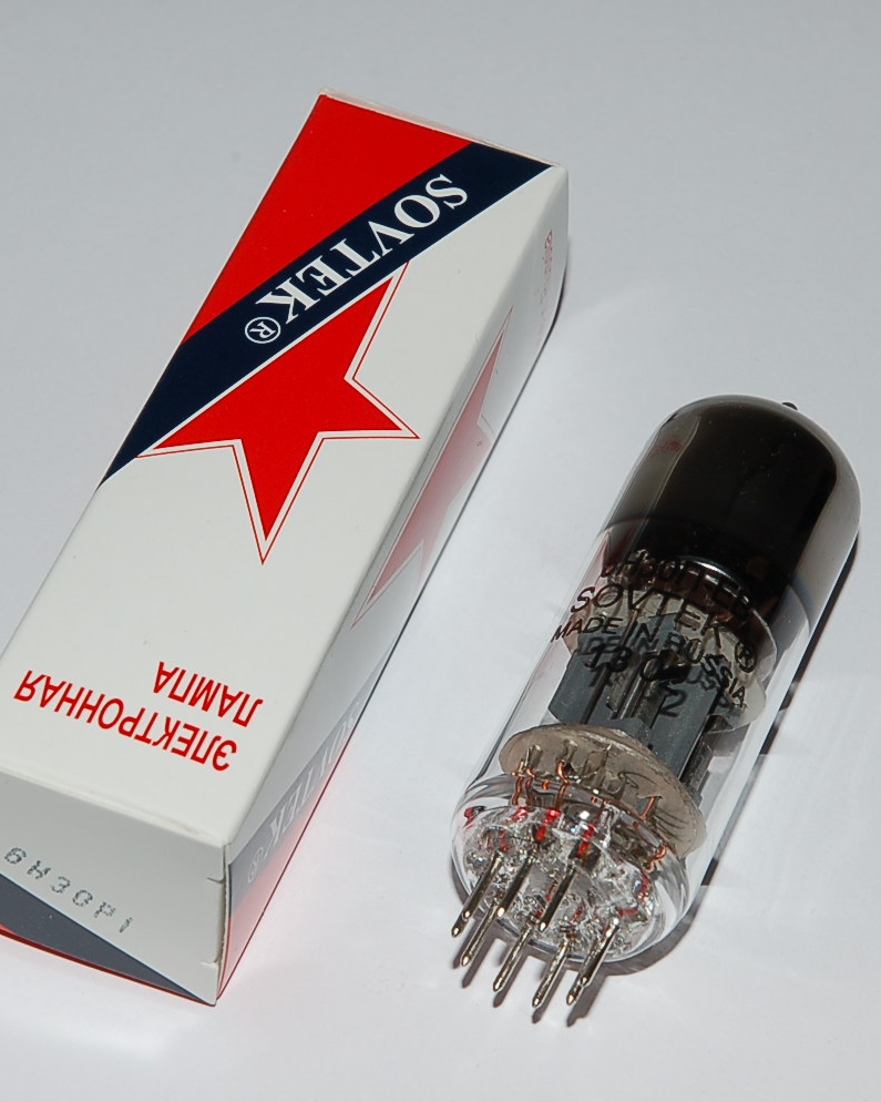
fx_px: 4303
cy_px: 549
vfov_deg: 14.6
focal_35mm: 132
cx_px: 400
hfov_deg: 11.7
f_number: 16
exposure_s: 1/60
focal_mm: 62
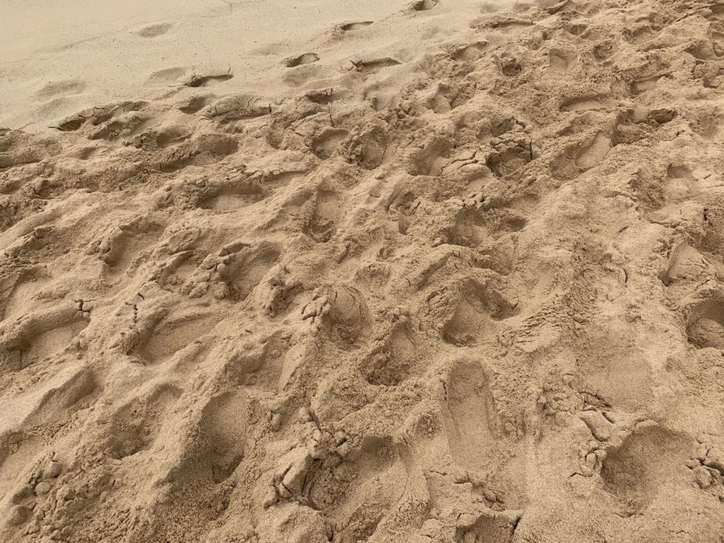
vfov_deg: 53.1
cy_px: 272
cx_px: 362
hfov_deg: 67.3
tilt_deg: -49.6
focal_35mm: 26
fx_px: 544
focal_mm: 4.25
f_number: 1.8
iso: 25
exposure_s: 1/849
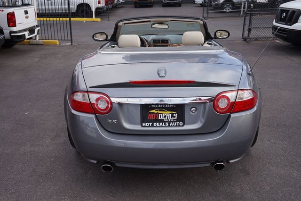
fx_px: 288
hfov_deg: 55.1
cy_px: 100
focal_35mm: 34
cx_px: 150
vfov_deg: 38.3
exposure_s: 1/200
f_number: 6.3
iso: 100
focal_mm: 23
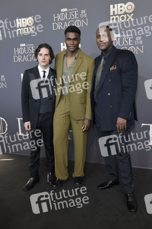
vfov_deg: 58.8
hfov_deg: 41.0
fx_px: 203
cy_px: 114
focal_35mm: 32
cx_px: 76
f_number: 6.3
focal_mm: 32
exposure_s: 1/200
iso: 400
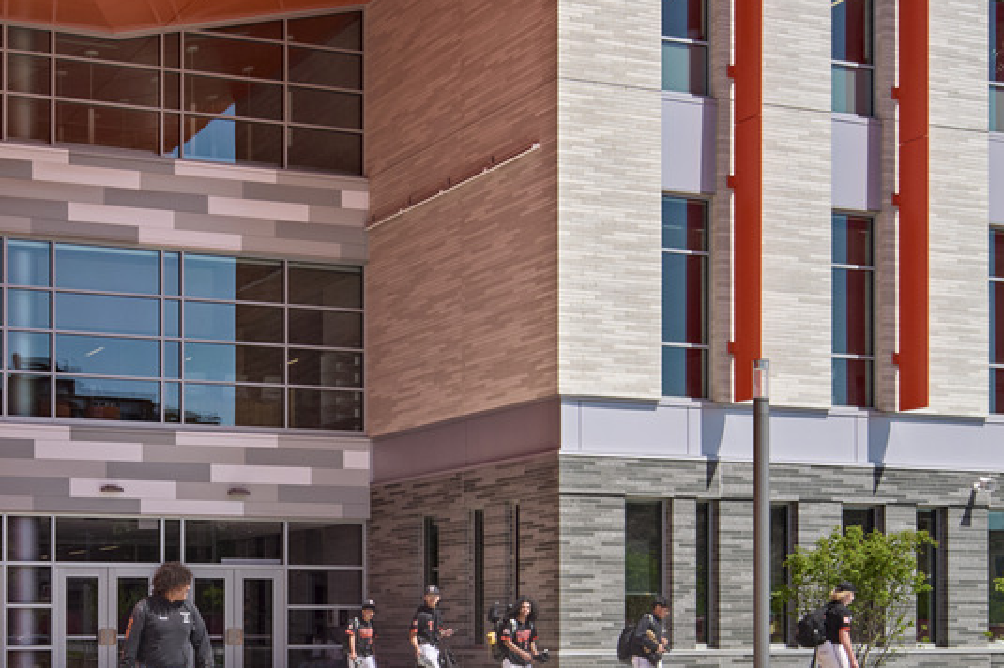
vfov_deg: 20.7
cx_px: 1081
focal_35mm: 61
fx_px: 1700
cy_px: -148
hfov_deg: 29.9
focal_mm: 17
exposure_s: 1/160
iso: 200
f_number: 13
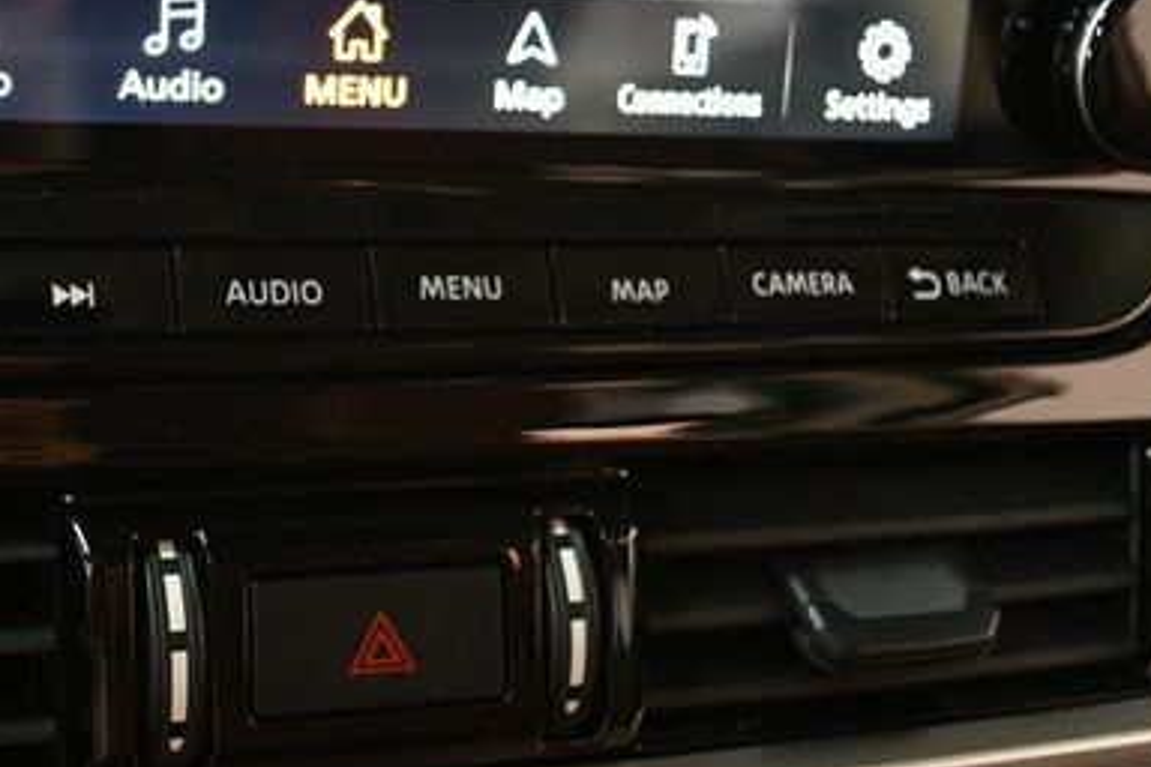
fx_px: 1758
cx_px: 330
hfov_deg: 35.7
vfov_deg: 24.6
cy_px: 291
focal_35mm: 55
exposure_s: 1/60
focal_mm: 22
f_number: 4
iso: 5000
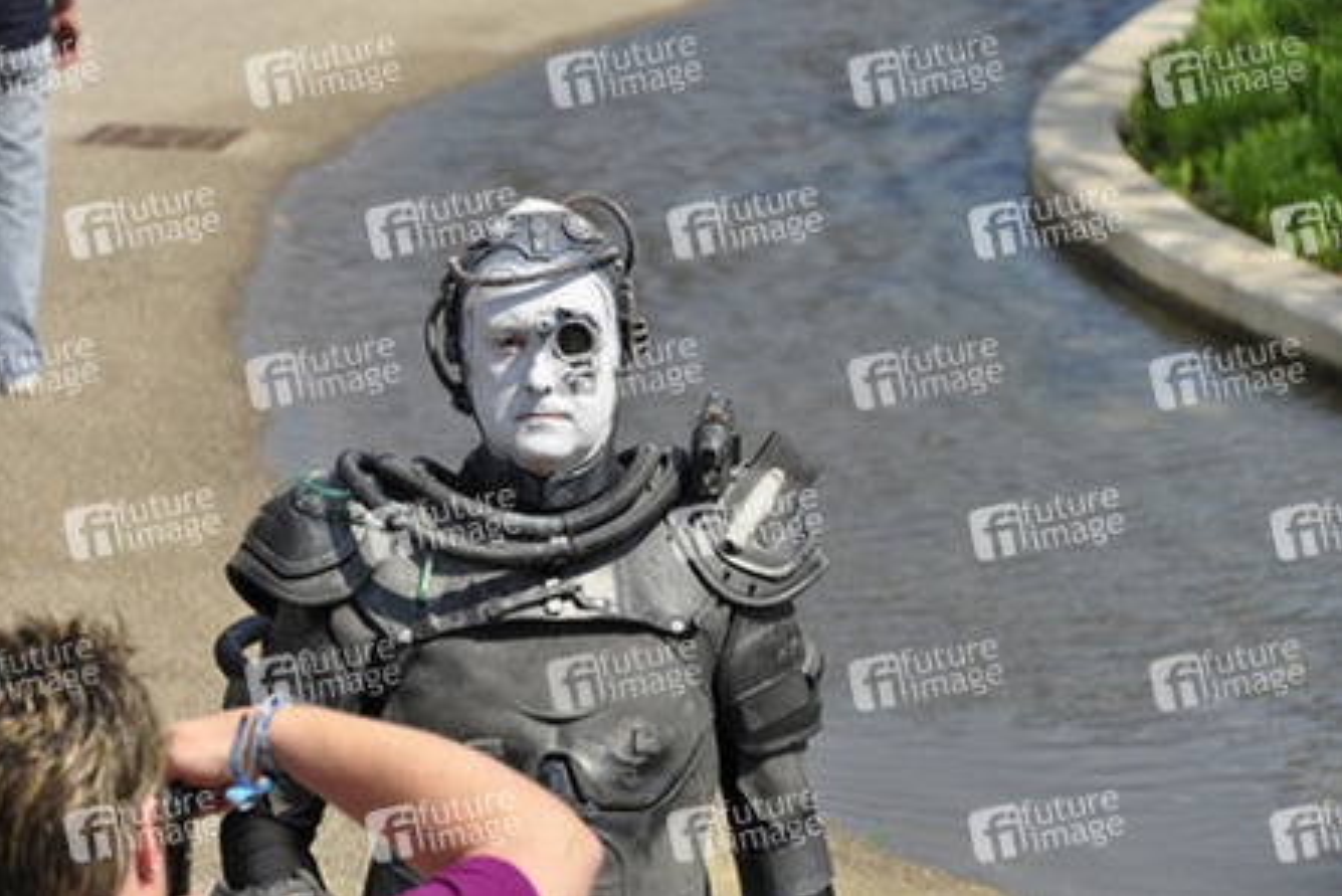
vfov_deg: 8.6
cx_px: 665
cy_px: 450
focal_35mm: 160
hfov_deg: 12.9
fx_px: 5948
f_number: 6.3
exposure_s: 1/640
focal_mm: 105
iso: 200
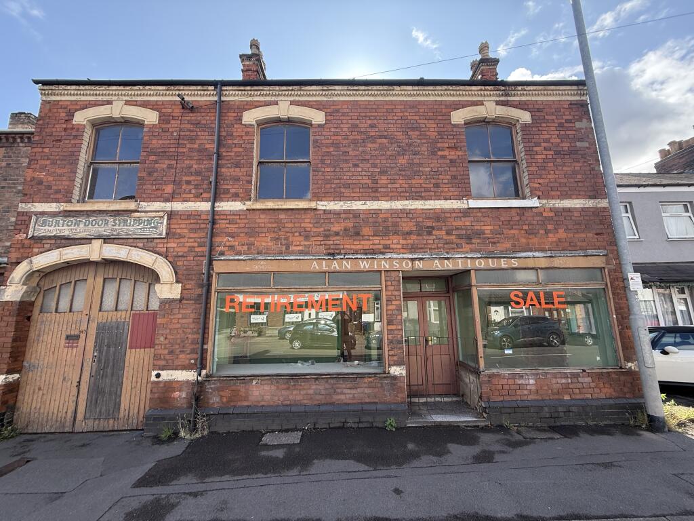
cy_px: 260
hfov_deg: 102.1
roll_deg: +0.2
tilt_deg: +13.8
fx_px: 281
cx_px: 347
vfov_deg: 85.7
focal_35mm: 14
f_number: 2.2
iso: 50
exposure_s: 1/312
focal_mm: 2.22
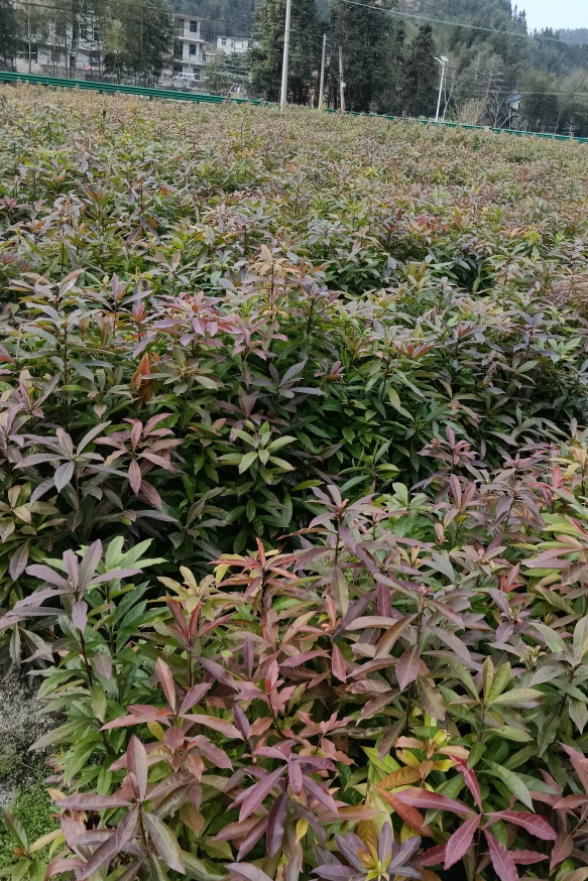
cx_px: 354
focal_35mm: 33
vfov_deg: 57.2
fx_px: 808
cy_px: 424
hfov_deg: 39.8
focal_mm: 4.05
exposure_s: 1/120
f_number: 1.8
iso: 134
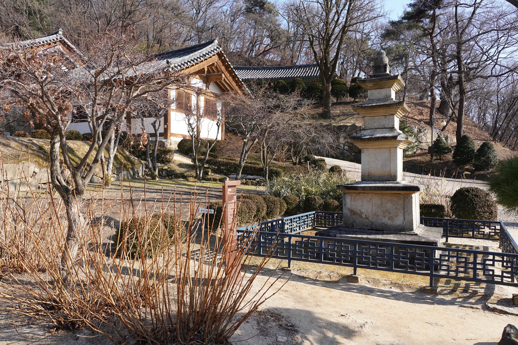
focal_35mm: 30
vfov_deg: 43.6
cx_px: 259
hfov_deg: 61.9
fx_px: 432
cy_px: 172
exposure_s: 1/100
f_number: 8
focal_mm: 30
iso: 100
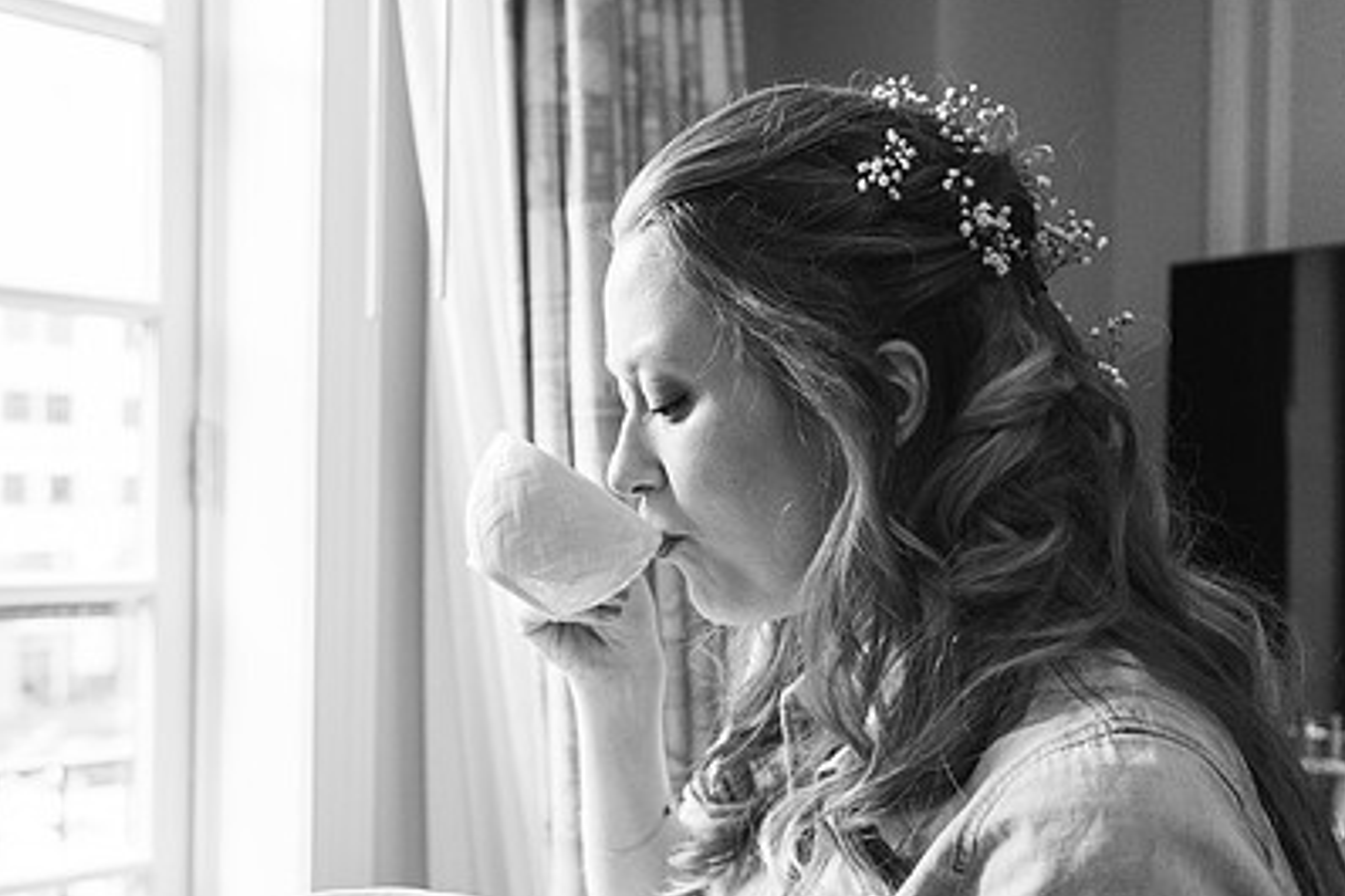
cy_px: 495
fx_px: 1307
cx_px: 561
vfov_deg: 37.8
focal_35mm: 35
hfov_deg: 54.2
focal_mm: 24
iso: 2000
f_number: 2.8
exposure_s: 1/640
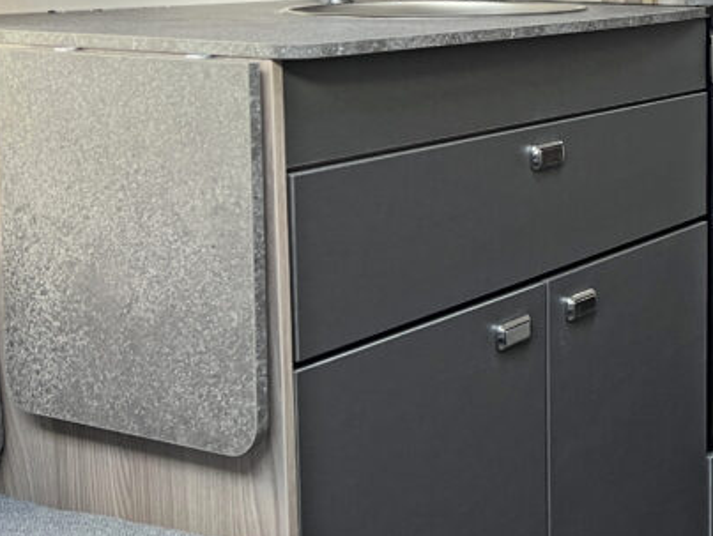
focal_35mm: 66
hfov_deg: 26.2
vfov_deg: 21.9
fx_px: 1361
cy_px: 76
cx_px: 855
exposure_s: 1/90
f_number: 1.5
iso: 125
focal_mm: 5.7
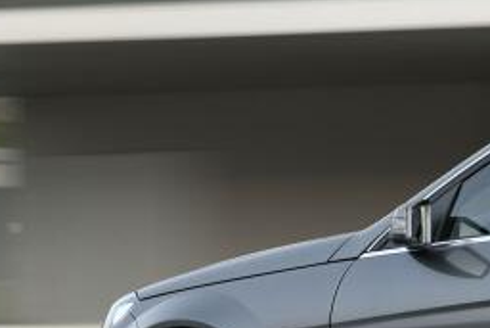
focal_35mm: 251
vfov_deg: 5.5
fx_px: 3418
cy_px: 208
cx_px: 754
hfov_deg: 8.0
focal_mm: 66
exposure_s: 10
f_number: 8
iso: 50
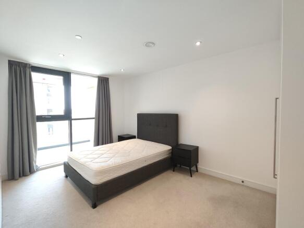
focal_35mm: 15
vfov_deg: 81.7
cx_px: 152
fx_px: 132
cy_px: 114
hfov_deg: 98.2
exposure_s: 1/100
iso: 250
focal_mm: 1.67
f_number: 2.2
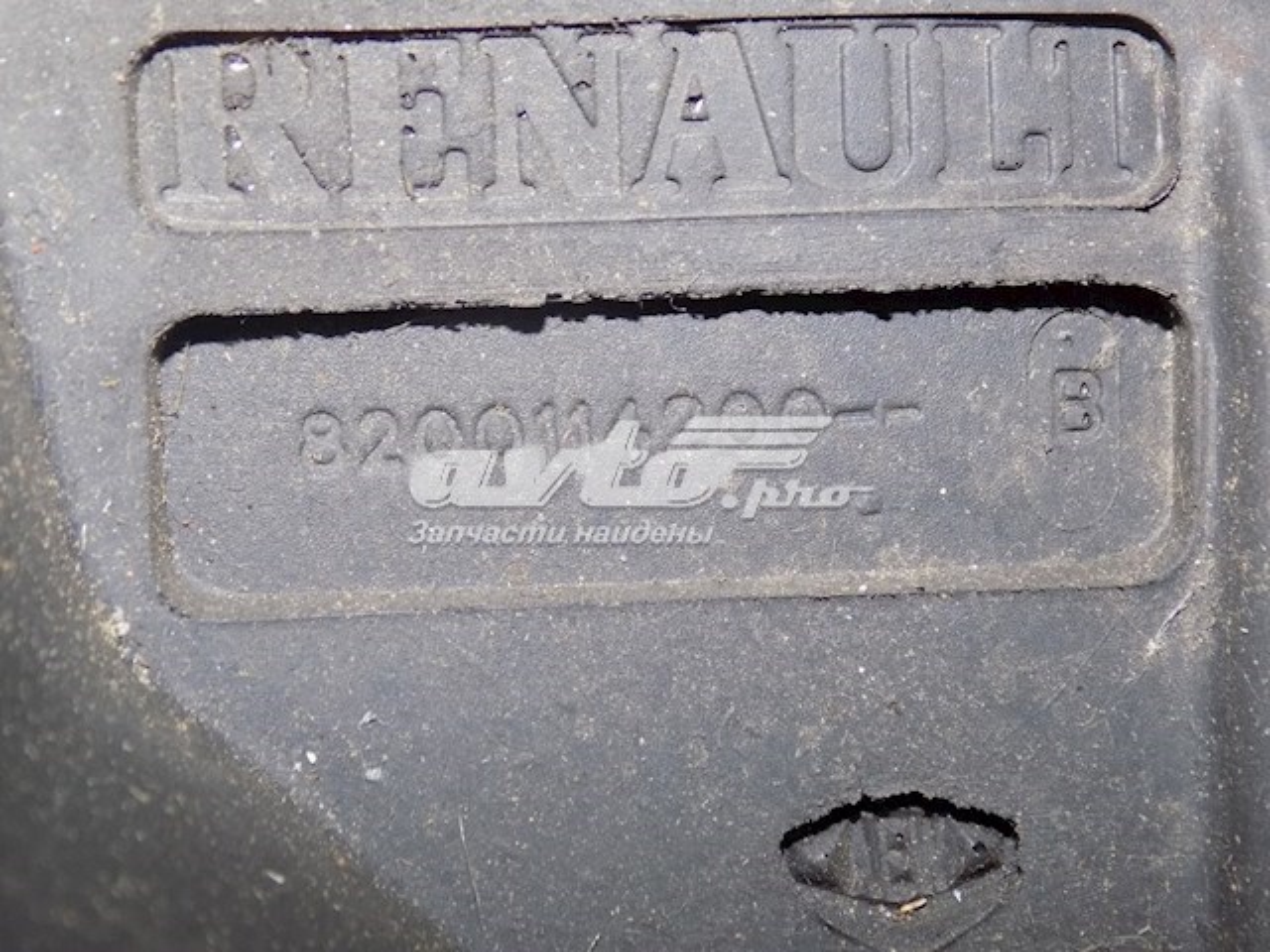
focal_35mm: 59
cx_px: 635
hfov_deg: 32.7
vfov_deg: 24.8
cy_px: 476
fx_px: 2165
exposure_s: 1/30
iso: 200
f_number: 4
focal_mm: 10.5
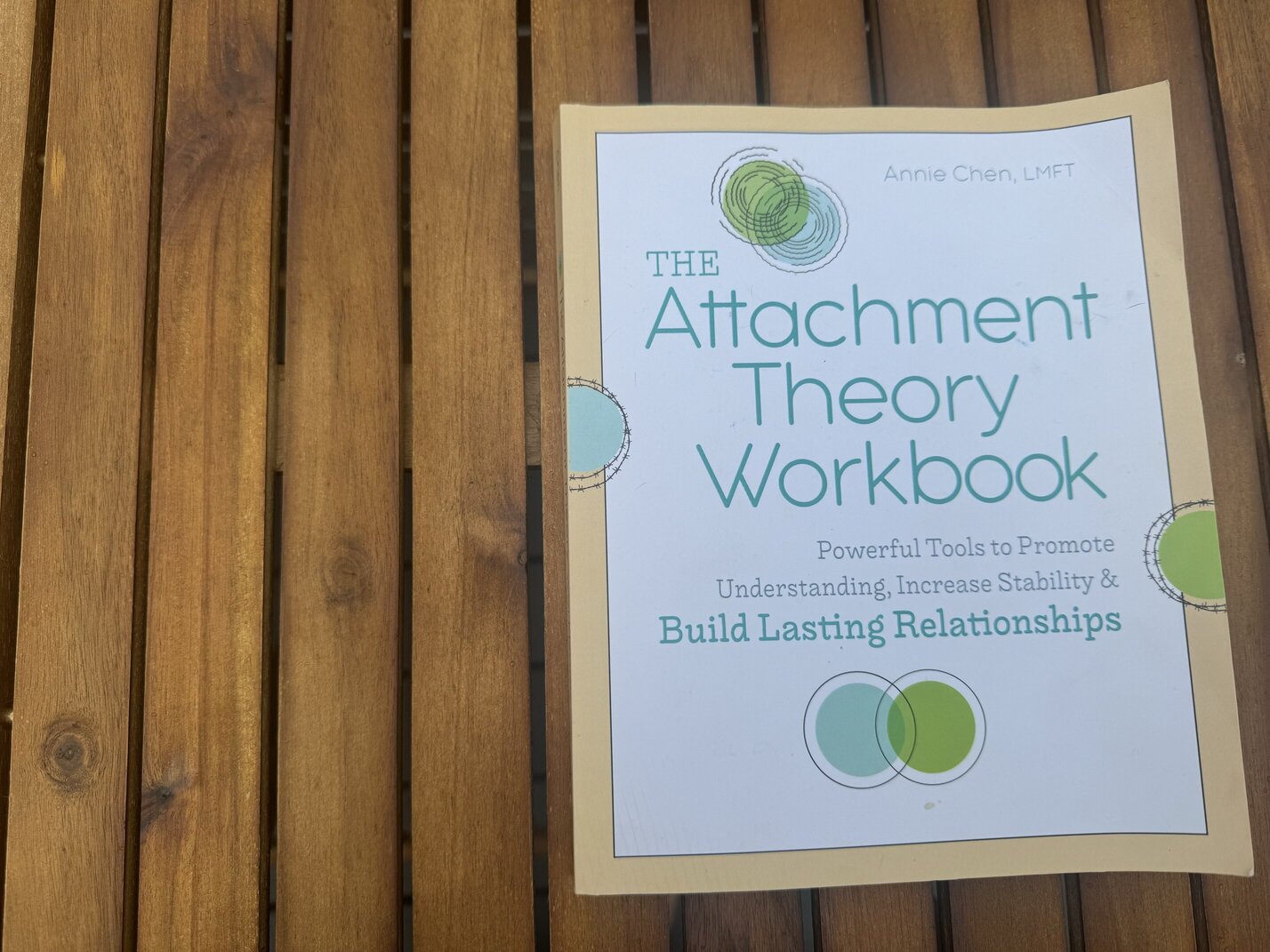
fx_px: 881
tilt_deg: -81.6
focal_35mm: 24
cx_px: 635
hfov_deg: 71.6
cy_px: 476
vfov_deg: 56.8
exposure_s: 1/1524
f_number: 1.78
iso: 80
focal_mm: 6.76
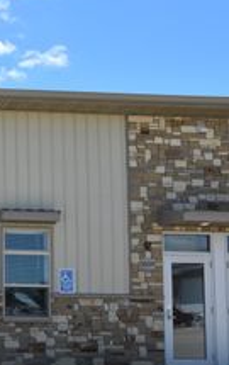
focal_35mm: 71
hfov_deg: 15.7
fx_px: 707
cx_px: -185
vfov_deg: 28.8
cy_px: 239
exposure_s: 1/400
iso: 200
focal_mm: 20
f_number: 10
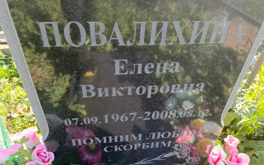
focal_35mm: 27
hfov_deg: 68.4
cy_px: 92
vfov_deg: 46.0
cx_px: 130
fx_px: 194
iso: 113
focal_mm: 4.76
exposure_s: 1/100
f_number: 1.69
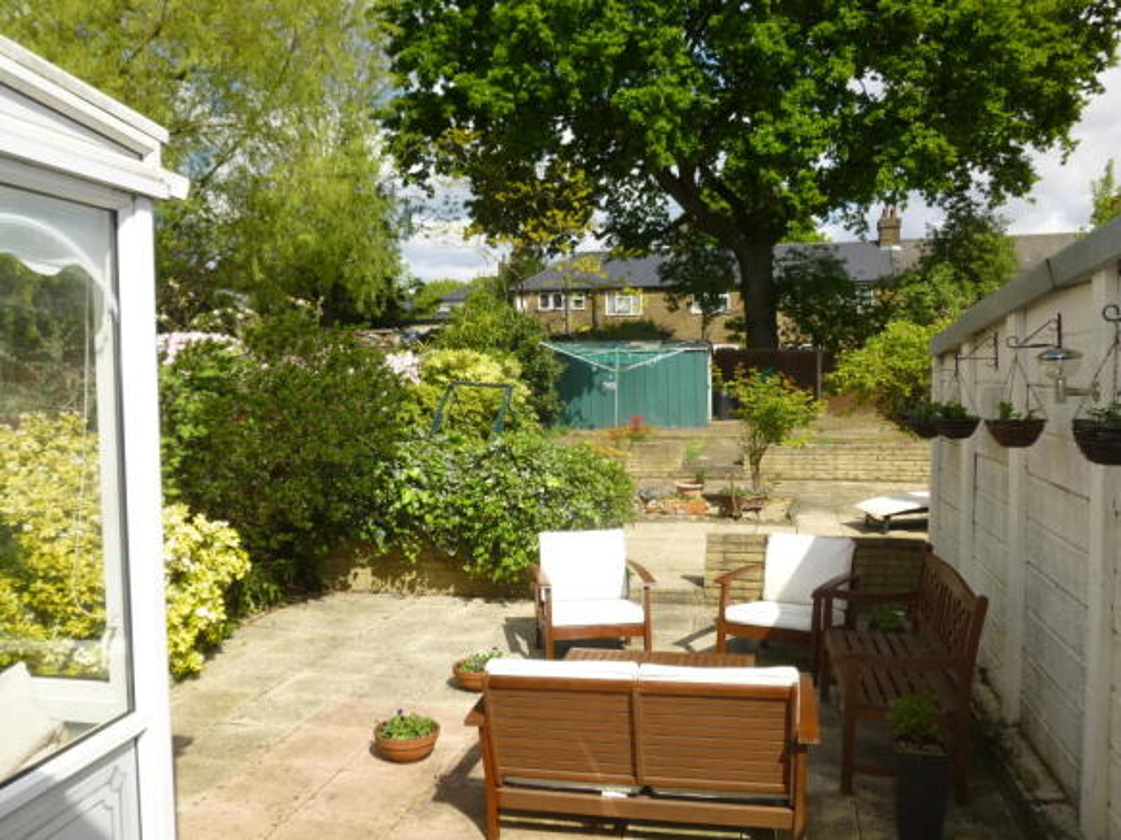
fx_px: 939
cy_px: 420
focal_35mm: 29
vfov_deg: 48.2
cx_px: 560
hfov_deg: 61.7
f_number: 3.3
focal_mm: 5.2
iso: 100
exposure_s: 1/800
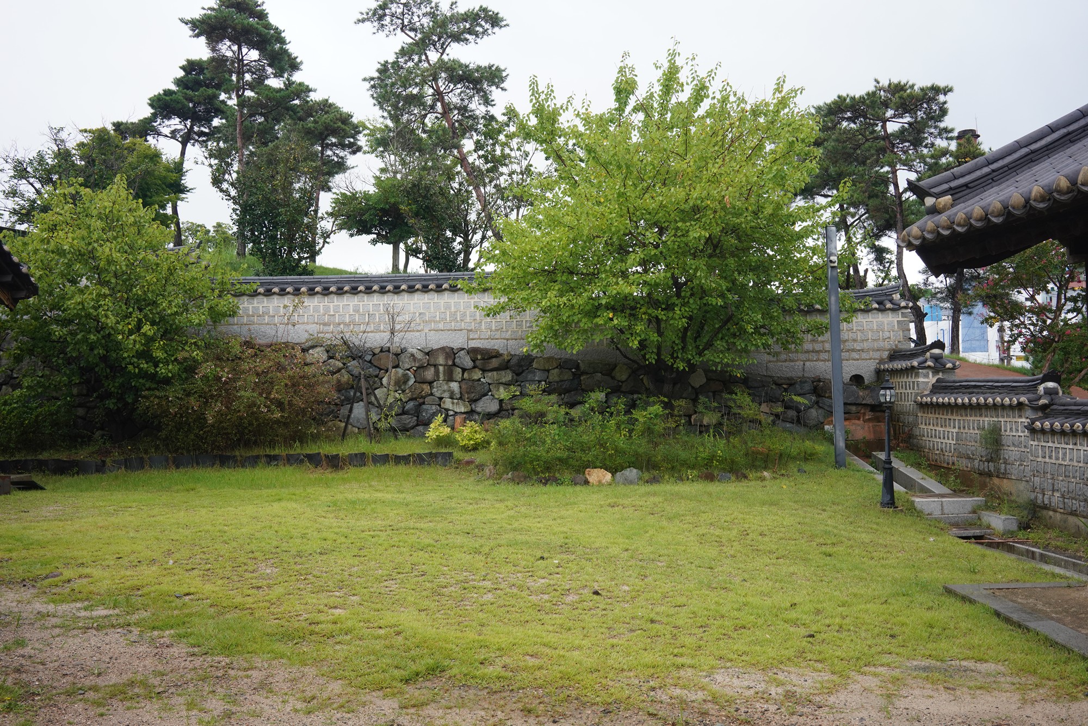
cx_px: 544
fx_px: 1058
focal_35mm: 35
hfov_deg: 54.4
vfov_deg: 37.9
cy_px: 363
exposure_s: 1/100
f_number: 7.1
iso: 800
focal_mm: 35
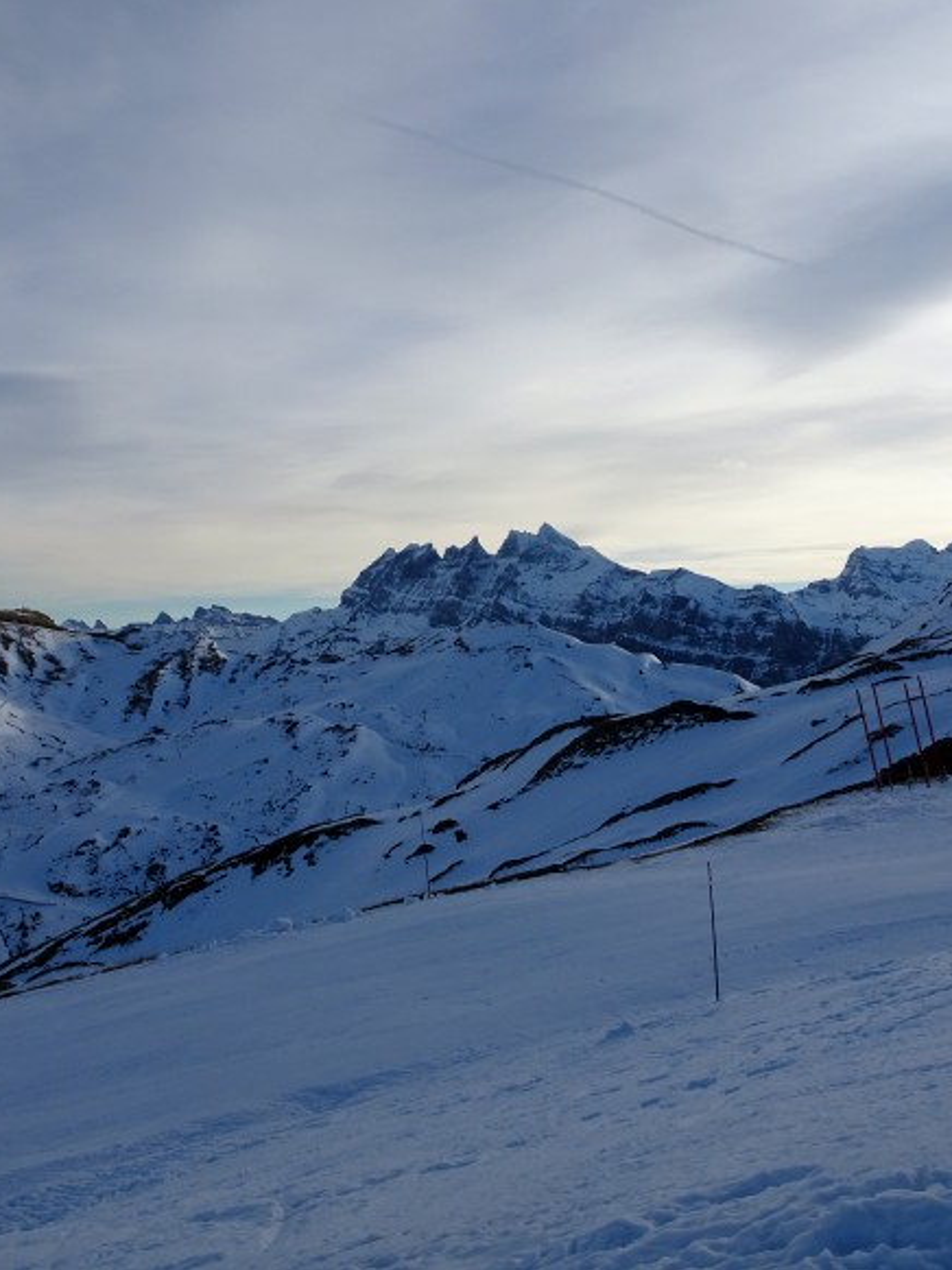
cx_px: 498
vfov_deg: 55.4
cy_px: 618
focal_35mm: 33
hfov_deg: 42.9
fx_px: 1211
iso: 80
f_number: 3.5
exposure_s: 1/1000
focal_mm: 4.13
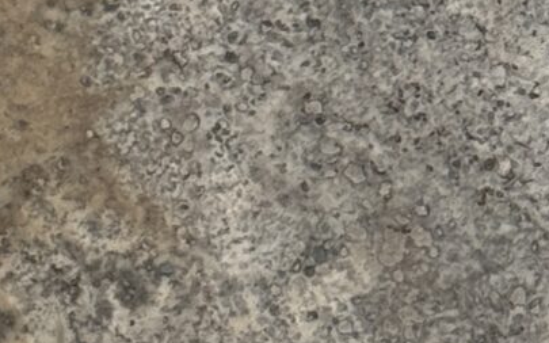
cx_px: 878
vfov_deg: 4.1
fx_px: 4817
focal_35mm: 322
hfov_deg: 6.4
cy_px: -141
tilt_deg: -75.3
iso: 64
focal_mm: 6.76
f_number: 1.78
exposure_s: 1/307
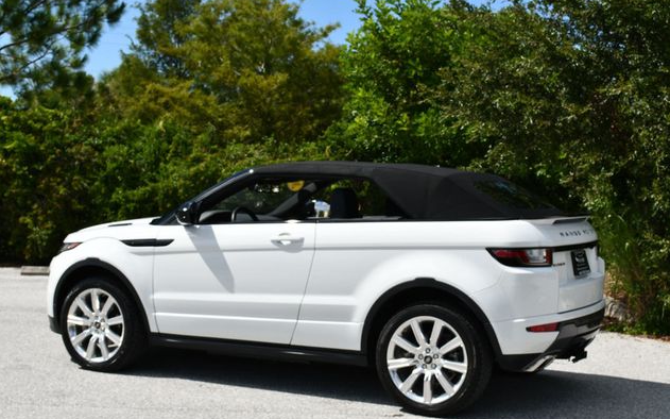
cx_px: 339
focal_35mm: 60
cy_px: 218
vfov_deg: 21.6
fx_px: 1095
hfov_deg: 34.0
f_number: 9
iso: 100
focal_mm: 29
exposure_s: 1/320
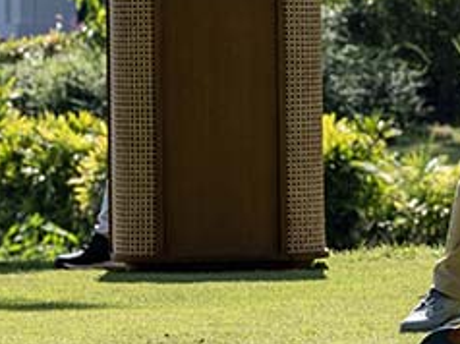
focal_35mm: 427
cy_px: -143
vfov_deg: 3.5
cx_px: 549
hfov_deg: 4.6
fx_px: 5669
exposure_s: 1/800
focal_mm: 110
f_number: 6.3
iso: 280
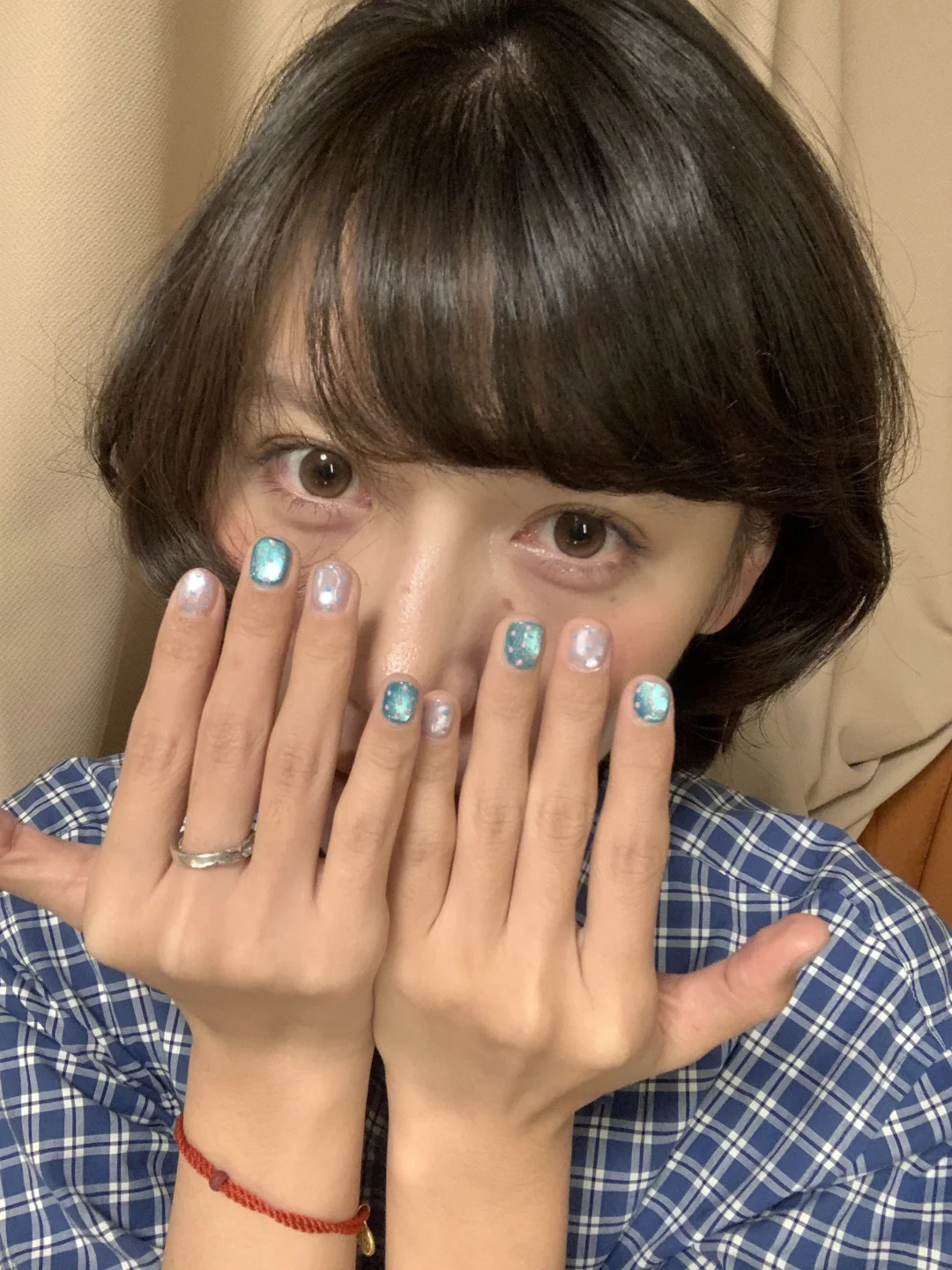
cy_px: 635
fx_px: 1173
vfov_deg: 56.8
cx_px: 476
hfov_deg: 44.2
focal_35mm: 32
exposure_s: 1/44
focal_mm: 2.87
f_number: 2.2
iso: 320
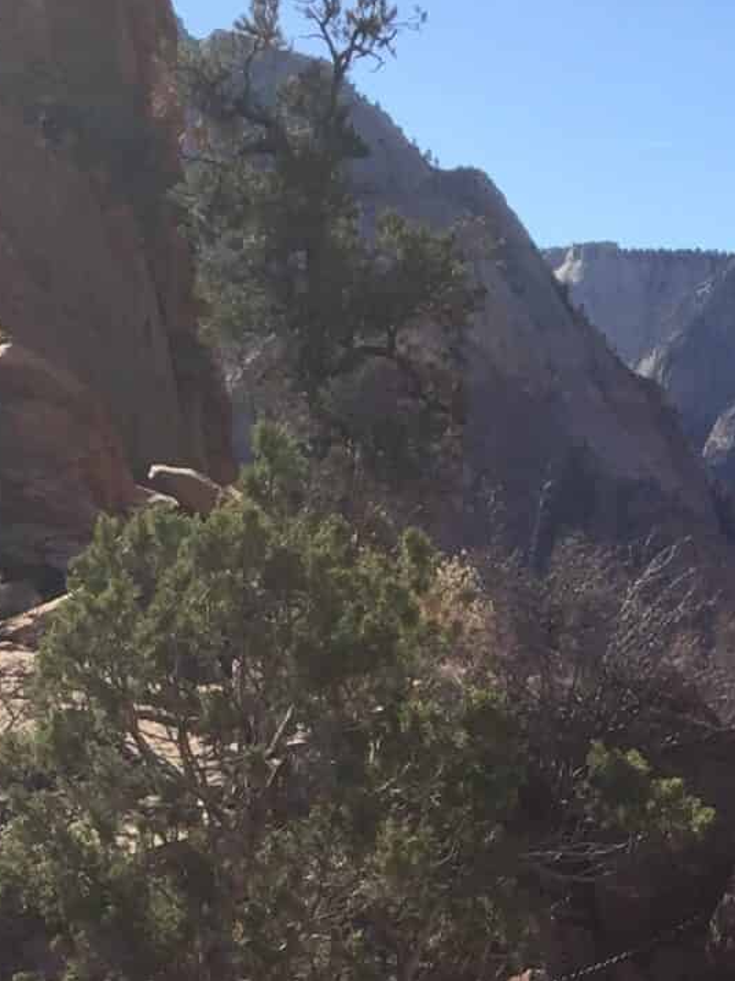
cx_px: 397
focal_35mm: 104
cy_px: 1623
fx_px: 2946
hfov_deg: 14.2
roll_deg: -1.5
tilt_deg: -17.1
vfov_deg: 16.6
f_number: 2.2
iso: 32
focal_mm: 4.15
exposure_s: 1/1582
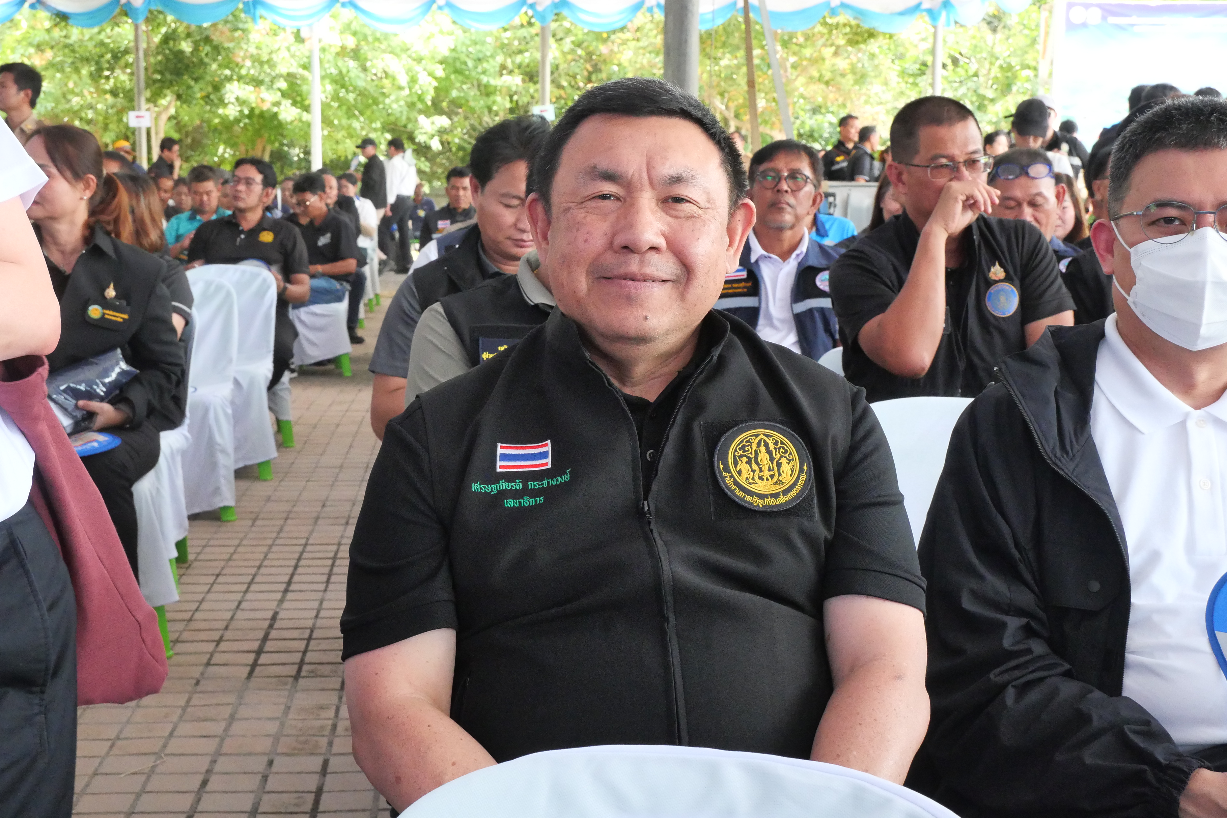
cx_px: 618
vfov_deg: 28.1
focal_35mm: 48
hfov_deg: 41.1
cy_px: 408
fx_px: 1636
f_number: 7.1
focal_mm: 23
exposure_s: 1/250
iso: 3200
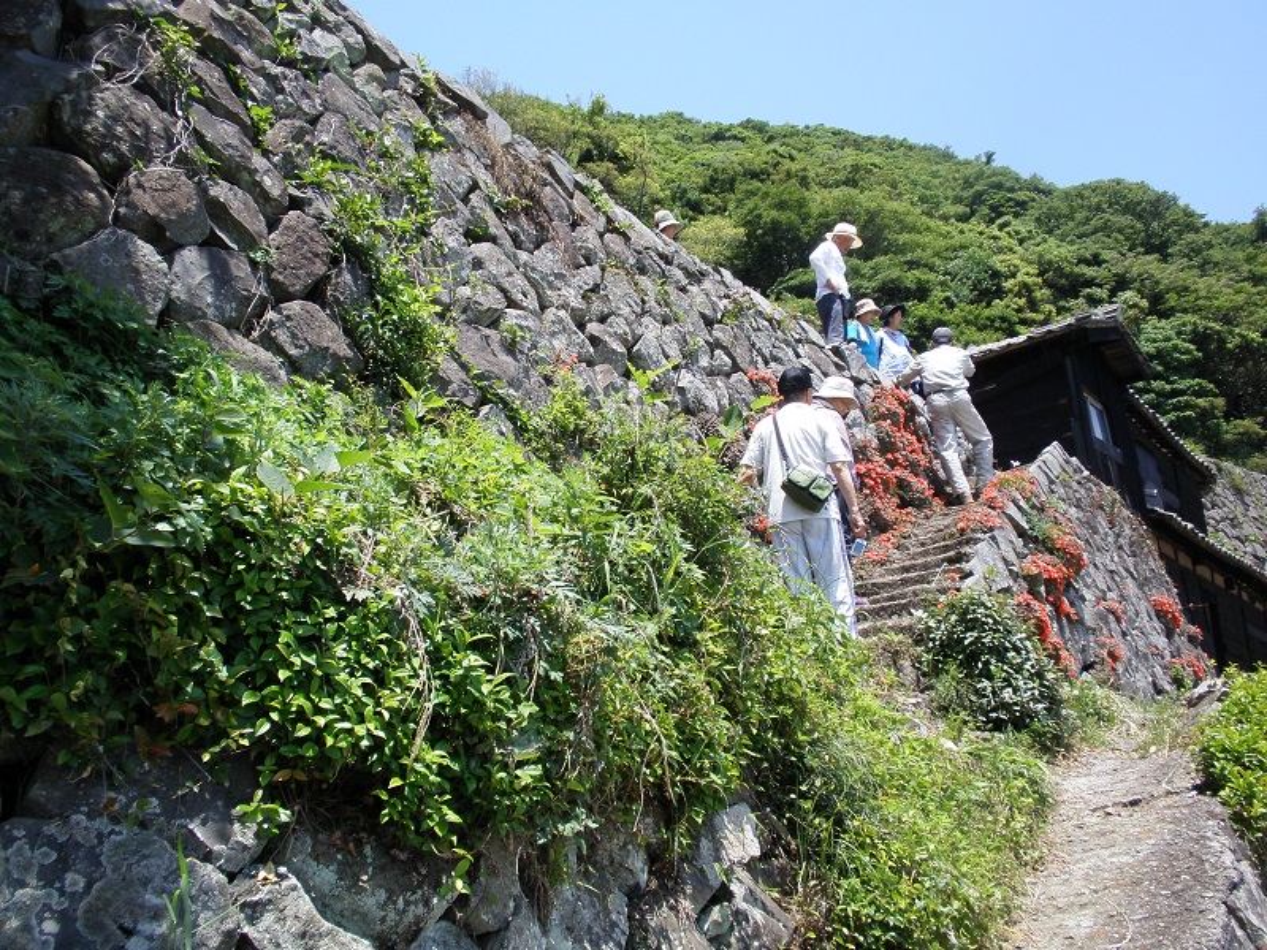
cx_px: 634
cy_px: 475
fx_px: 1354
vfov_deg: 38.7
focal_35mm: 37
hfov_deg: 50.1
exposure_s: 1/60
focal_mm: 6.6
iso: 64
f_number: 10
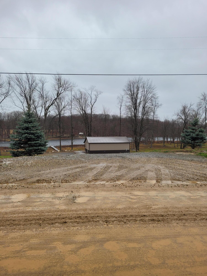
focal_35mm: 26
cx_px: 104
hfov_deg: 53.1
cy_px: 138
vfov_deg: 67.3
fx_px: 207
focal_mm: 5.4
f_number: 1.8
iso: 40
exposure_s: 1/285
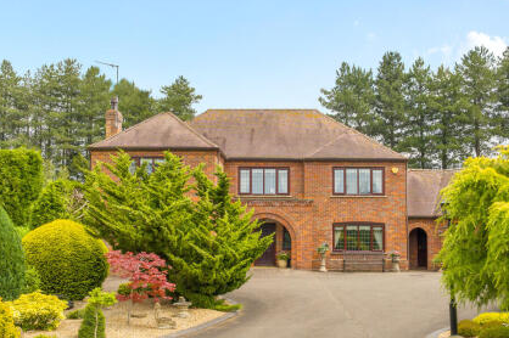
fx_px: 579
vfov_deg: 32.5
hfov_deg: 47.4
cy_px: 190
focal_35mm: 41
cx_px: 263
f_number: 8
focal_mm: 24
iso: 400
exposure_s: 1/640
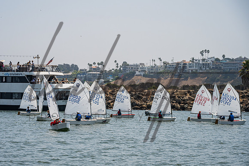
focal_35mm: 128
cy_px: 92
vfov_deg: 10.7
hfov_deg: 16.0
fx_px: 884
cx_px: 98
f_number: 6.3
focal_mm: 105
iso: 320
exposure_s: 1/2500
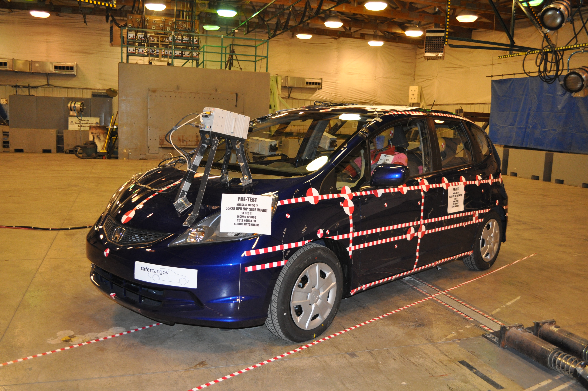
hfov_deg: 57.3
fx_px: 538
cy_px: 196
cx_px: 294
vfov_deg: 39.9
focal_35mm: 33
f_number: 3.8
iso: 800
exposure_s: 1/80
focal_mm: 22
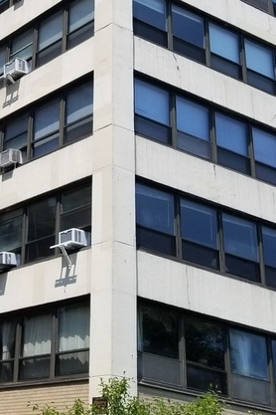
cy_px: 16
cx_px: -69
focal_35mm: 70
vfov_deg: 27.4
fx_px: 805
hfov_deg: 18.3
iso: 50
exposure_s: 1/2496
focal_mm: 4.25
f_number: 1.7
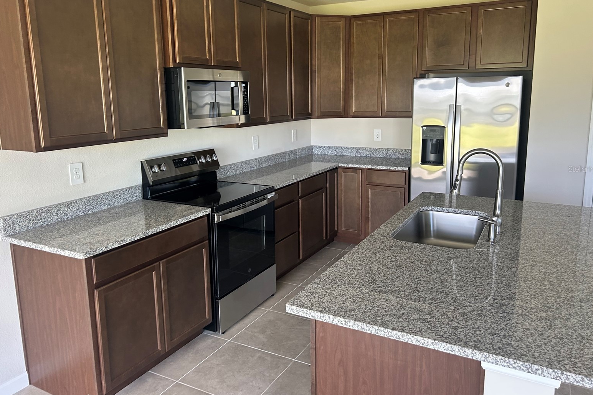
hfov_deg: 65.5
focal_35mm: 28
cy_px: 169
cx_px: 297
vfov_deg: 46.3
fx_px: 461
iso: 125
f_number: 1.5
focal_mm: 5.7
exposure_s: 1/114
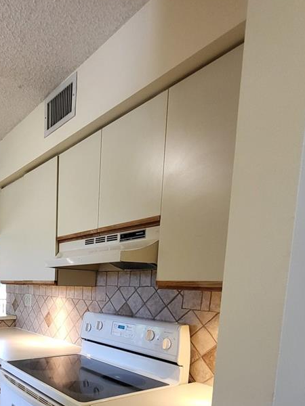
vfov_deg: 61.1
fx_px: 305
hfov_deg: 49.6
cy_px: 332
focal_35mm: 26
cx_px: 56
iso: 200
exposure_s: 1/60
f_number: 2.2
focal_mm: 1.74
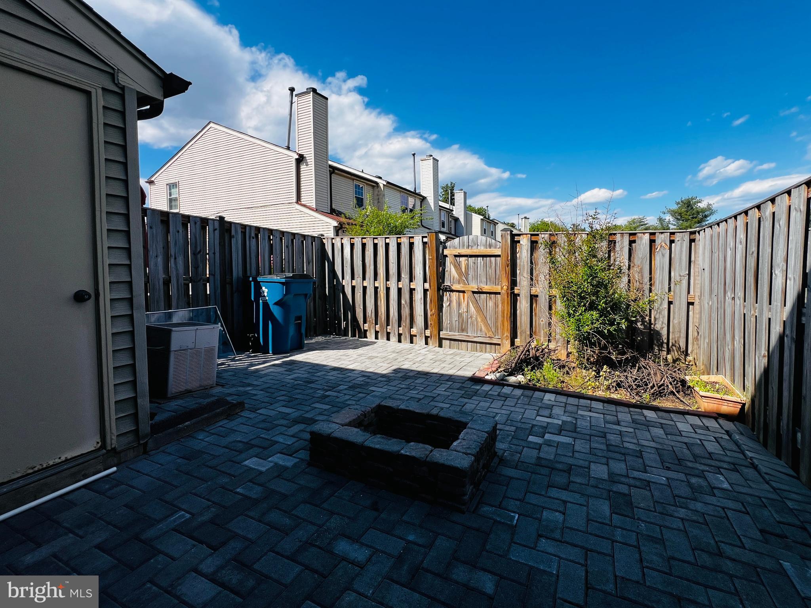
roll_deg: +0.0
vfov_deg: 89.9
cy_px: 304
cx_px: 406
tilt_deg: -2.1
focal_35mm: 13
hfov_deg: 106.2
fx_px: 304
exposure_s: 1/1754
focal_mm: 1.57
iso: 32
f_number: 1.8
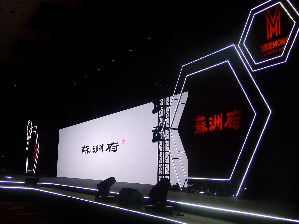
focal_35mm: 37
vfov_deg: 38.7
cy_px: 112
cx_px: 150
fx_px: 320
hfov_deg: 50.1
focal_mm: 6.6
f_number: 3.6
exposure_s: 1/60
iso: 200
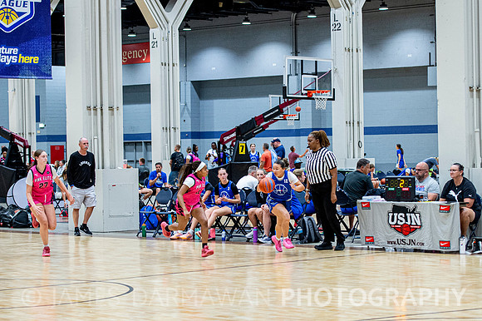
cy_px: 191
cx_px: 260
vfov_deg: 13.2
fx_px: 1382
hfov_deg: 19.8
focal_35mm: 103
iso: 2000
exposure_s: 1/400
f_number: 2.8
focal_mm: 70
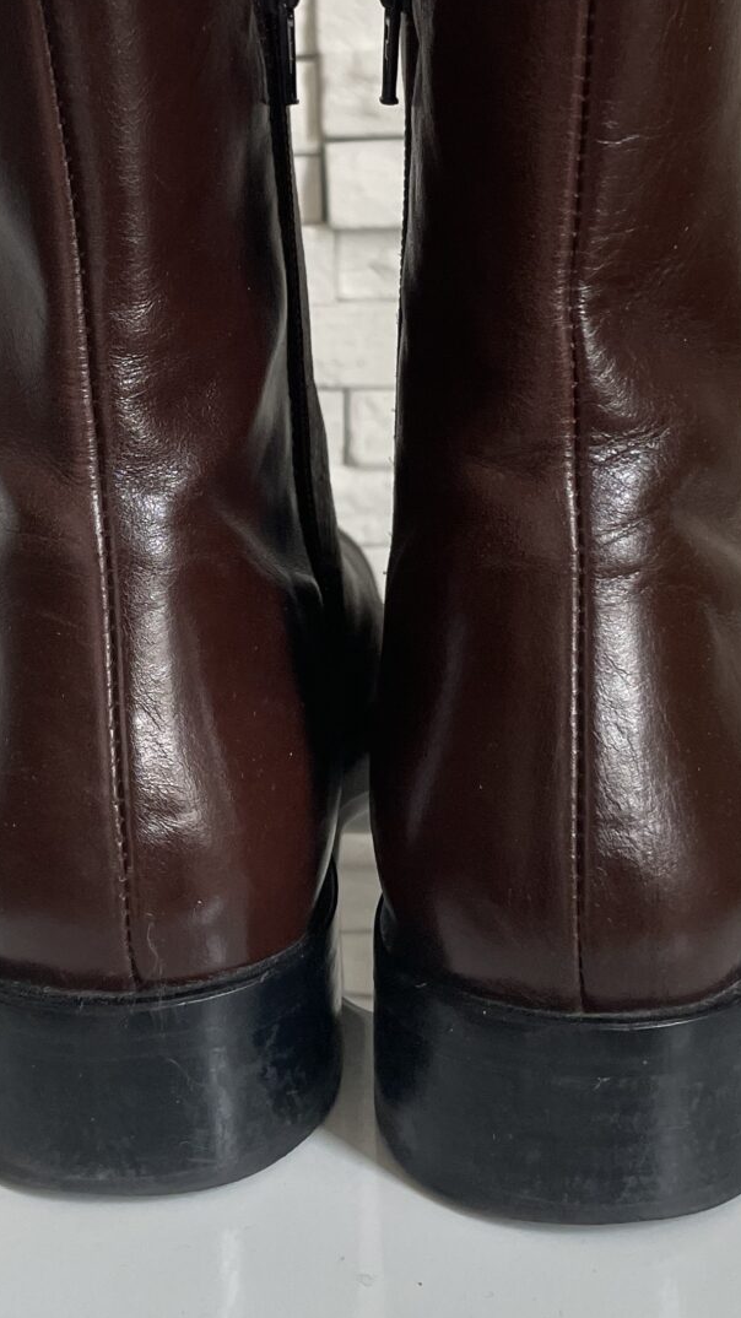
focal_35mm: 54
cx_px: 325
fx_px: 1887
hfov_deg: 22.2
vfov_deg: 37.6
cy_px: 339
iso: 125
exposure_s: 1/119
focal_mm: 4.2
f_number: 1.6
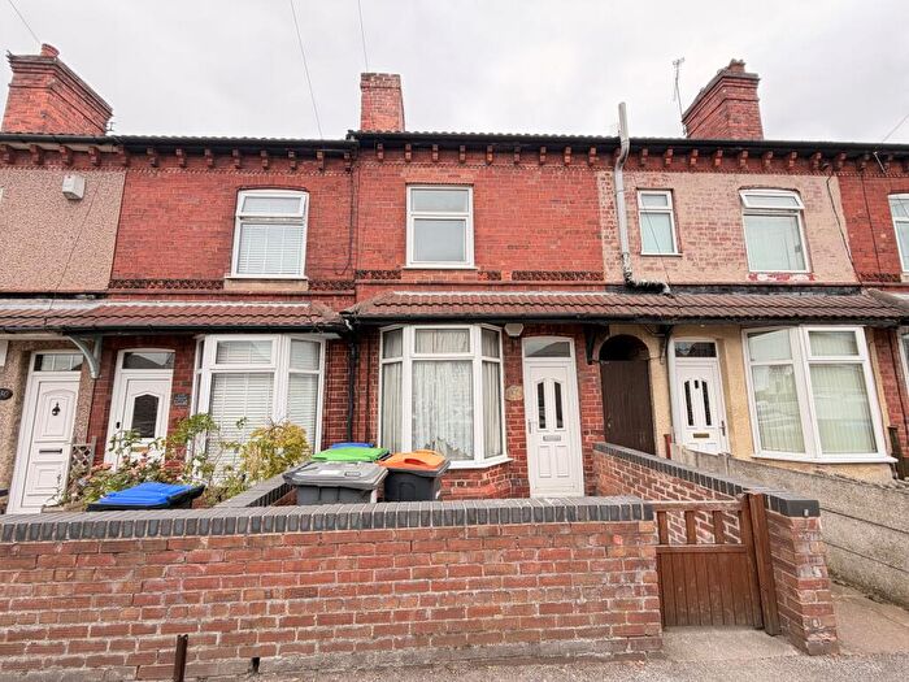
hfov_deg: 102.1
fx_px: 368
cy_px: 341
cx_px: 454
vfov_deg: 85.7
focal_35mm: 14
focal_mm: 2.22
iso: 40
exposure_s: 1/144
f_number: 2.2
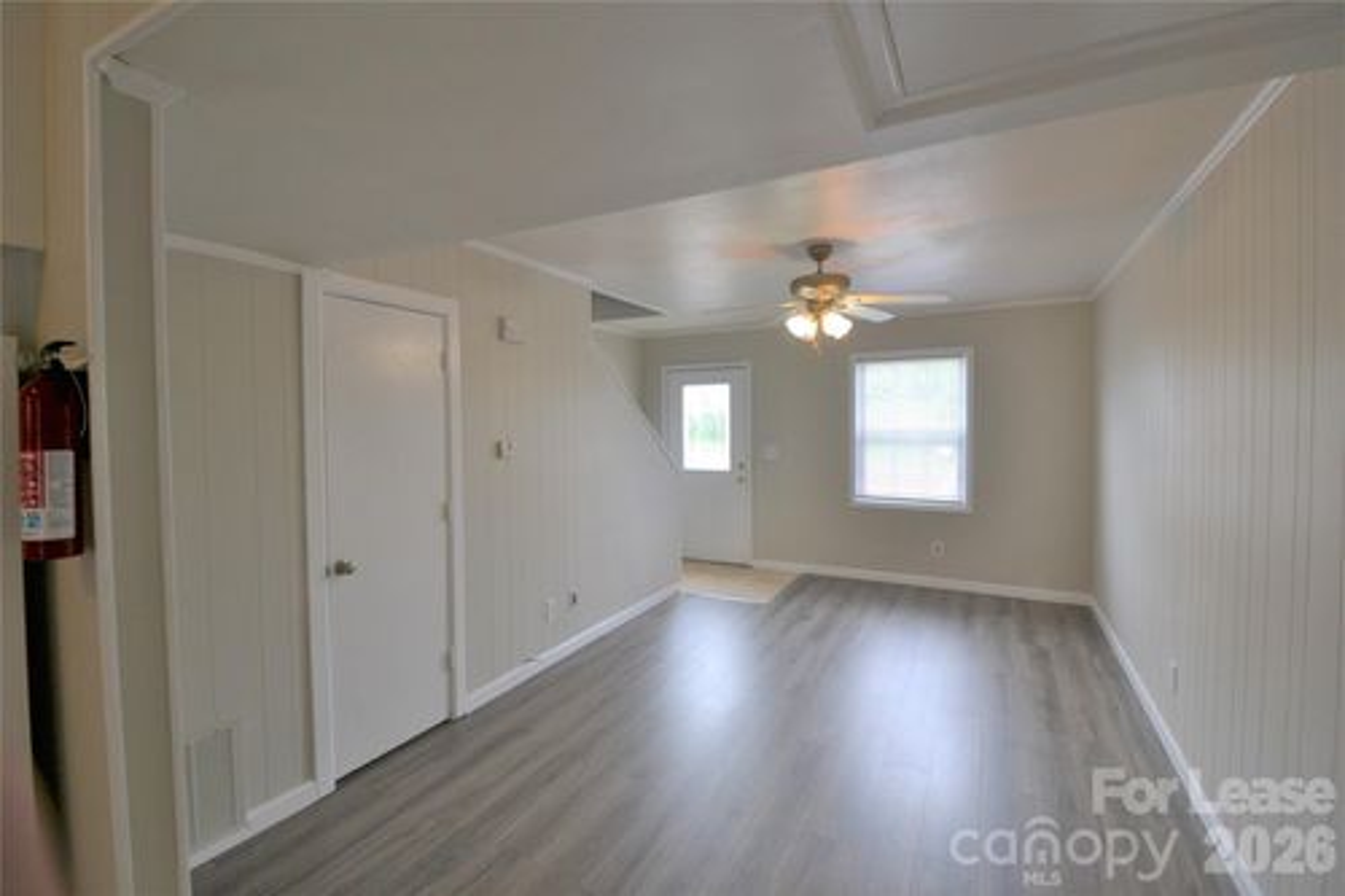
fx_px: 560
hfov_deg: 100.4
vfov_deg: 77.3
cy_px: 448
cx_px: 672
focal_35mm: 15
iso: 400
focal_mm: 10
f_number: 5
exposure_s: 1/100
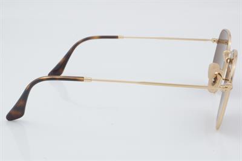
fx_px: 504
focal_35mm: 75
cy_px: 80
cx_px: 121
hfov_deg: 27.0
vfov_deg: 18.2
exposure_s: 1/3
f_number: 32
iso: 100
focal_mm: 50
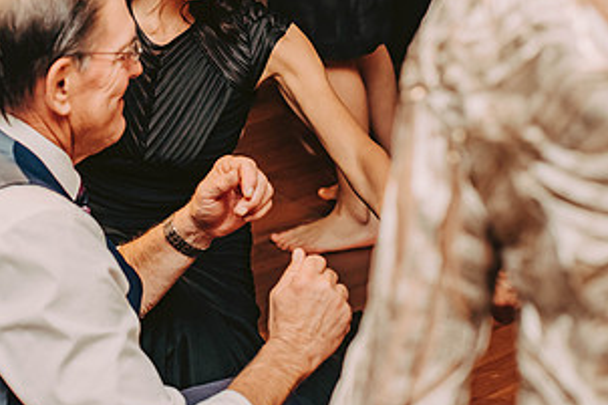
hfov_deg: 21.1
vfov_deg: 14.1
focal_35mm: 96
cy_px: 61
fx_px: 1620
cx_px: 177
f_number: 3.2
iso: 2000
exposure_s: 1/200
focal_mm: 50
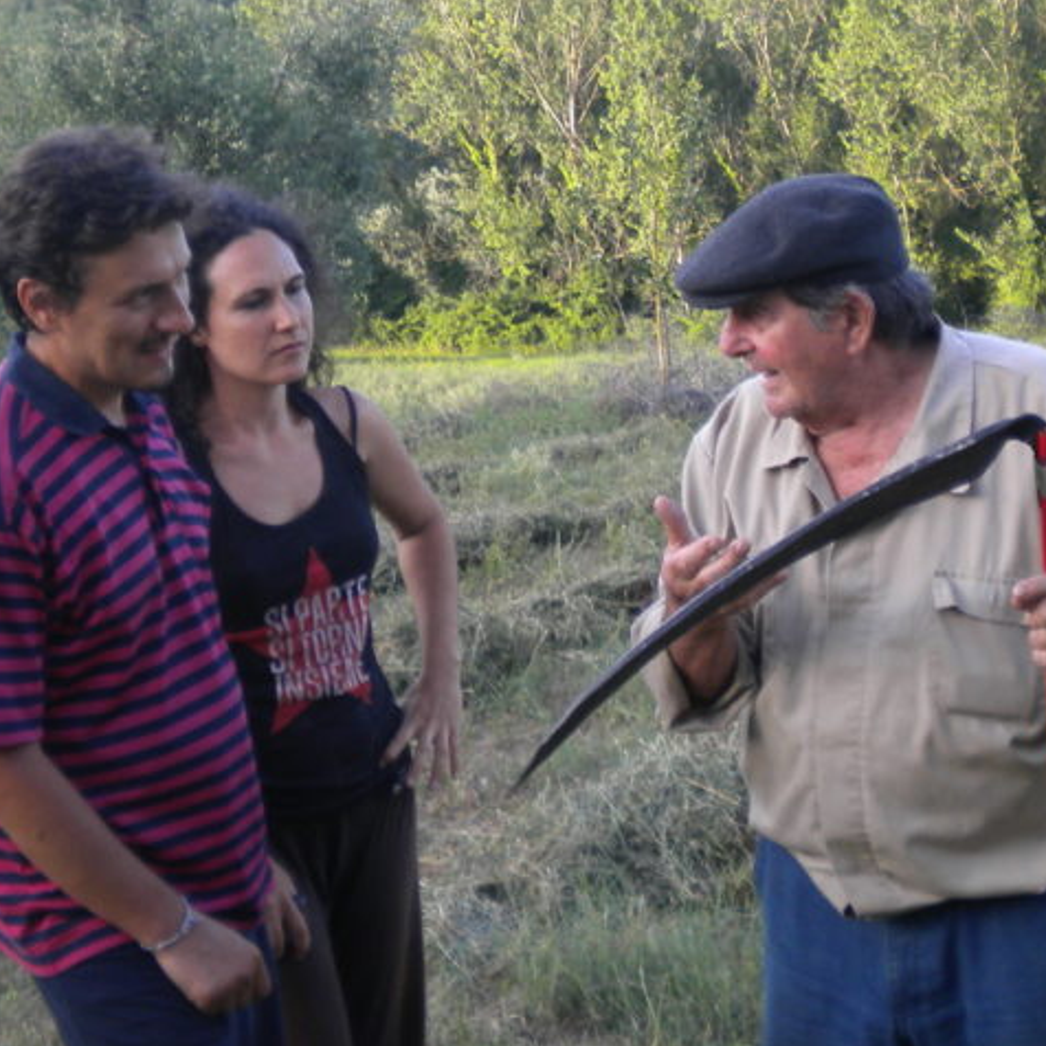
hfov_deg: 22.2
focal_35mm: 78
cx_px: 598
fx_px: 2667
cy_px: 209
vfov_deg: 21.9
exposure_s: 1/94
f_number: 3.5
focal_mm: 7.4
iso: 80
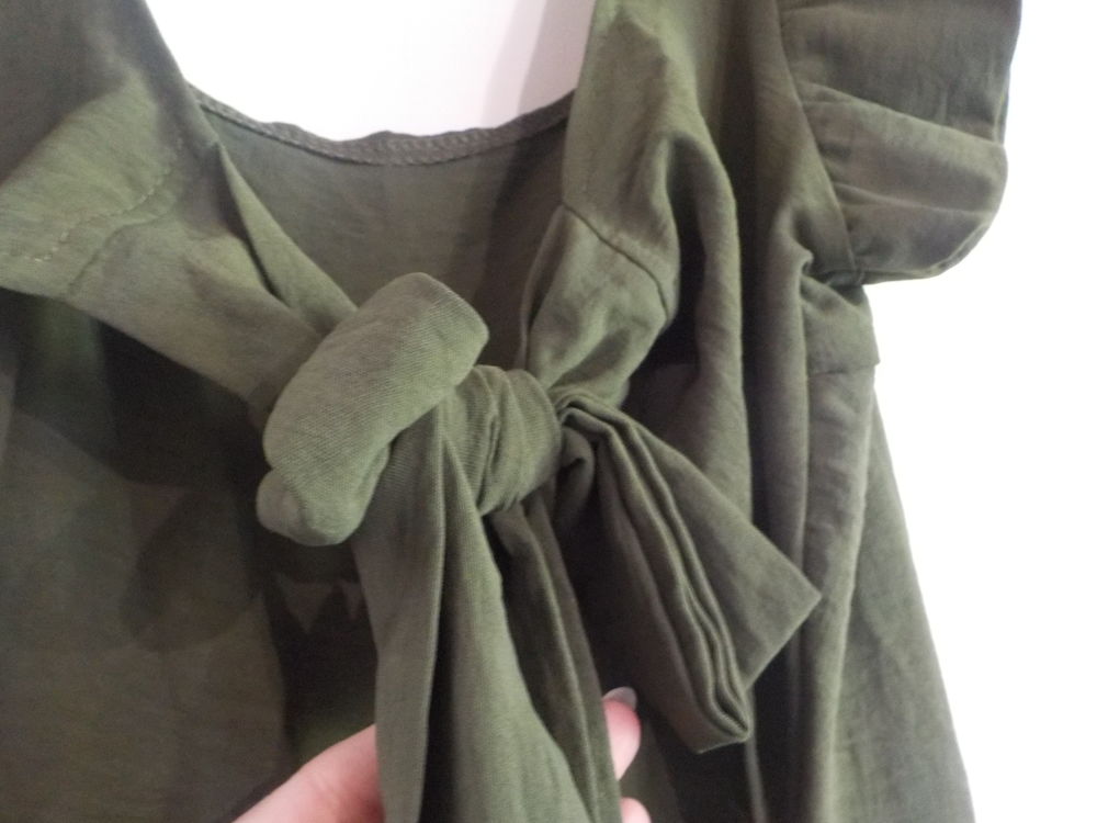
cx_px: 548
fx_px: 951
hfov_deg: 60.0
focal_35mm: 30
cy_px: 412
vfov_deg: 46.8
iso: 800
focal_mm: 4.1
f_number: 3.3
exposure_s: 1/8
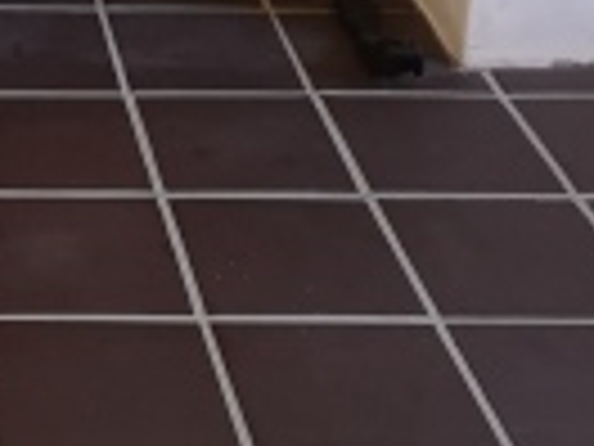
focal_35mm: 105
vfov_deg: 13.2
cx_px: -176
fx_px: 1802
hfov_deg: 17.6
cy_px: -257
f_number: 1.8
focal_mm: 3.95
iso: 640
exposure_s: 1/33.3
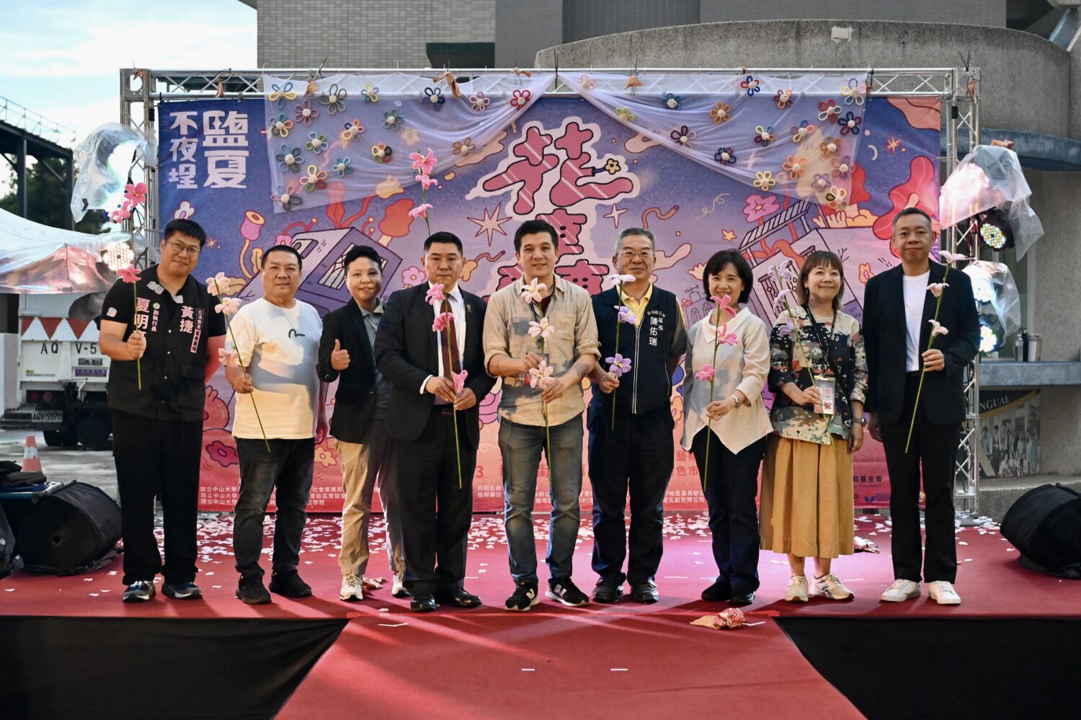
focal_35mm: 54
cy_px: 360
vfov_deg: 25.0
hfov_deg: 36.9
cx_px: 540
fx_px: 1621
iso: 8000
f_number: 4
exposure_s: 1/320
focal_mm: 54
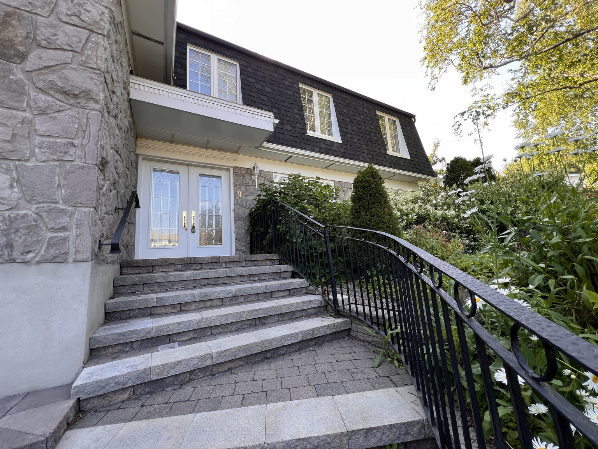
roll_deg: +3.7
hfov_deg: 106.2
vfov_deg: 89.9
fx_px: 225
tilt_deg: +8.6
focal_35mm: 13
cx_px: 299
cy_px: 224
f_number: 1.8
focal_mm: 1.57
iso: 32
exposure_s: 1/99
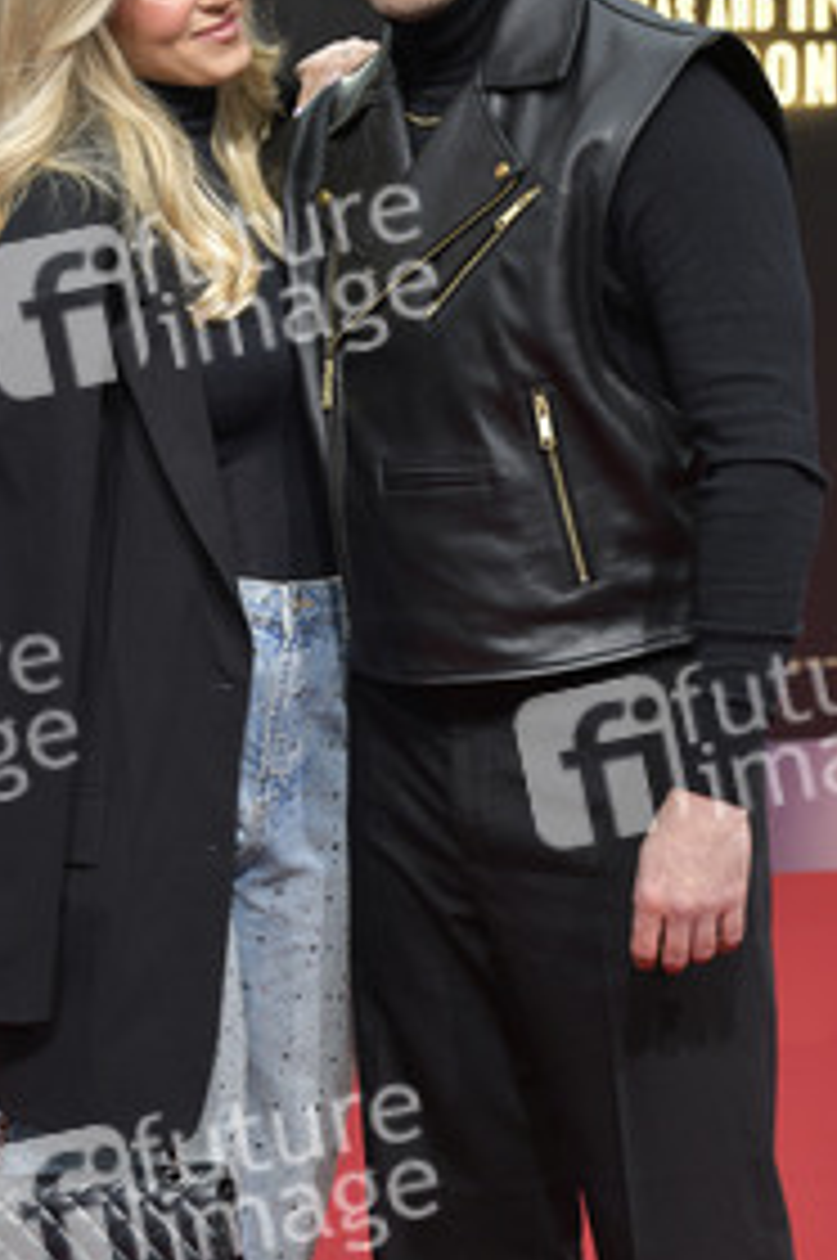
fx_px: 3496
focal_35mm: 100
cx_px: 338
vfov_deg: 20.4
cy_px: 518
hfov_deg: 13.6
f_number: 5.6
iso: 400
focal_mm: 70
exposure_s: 1/250
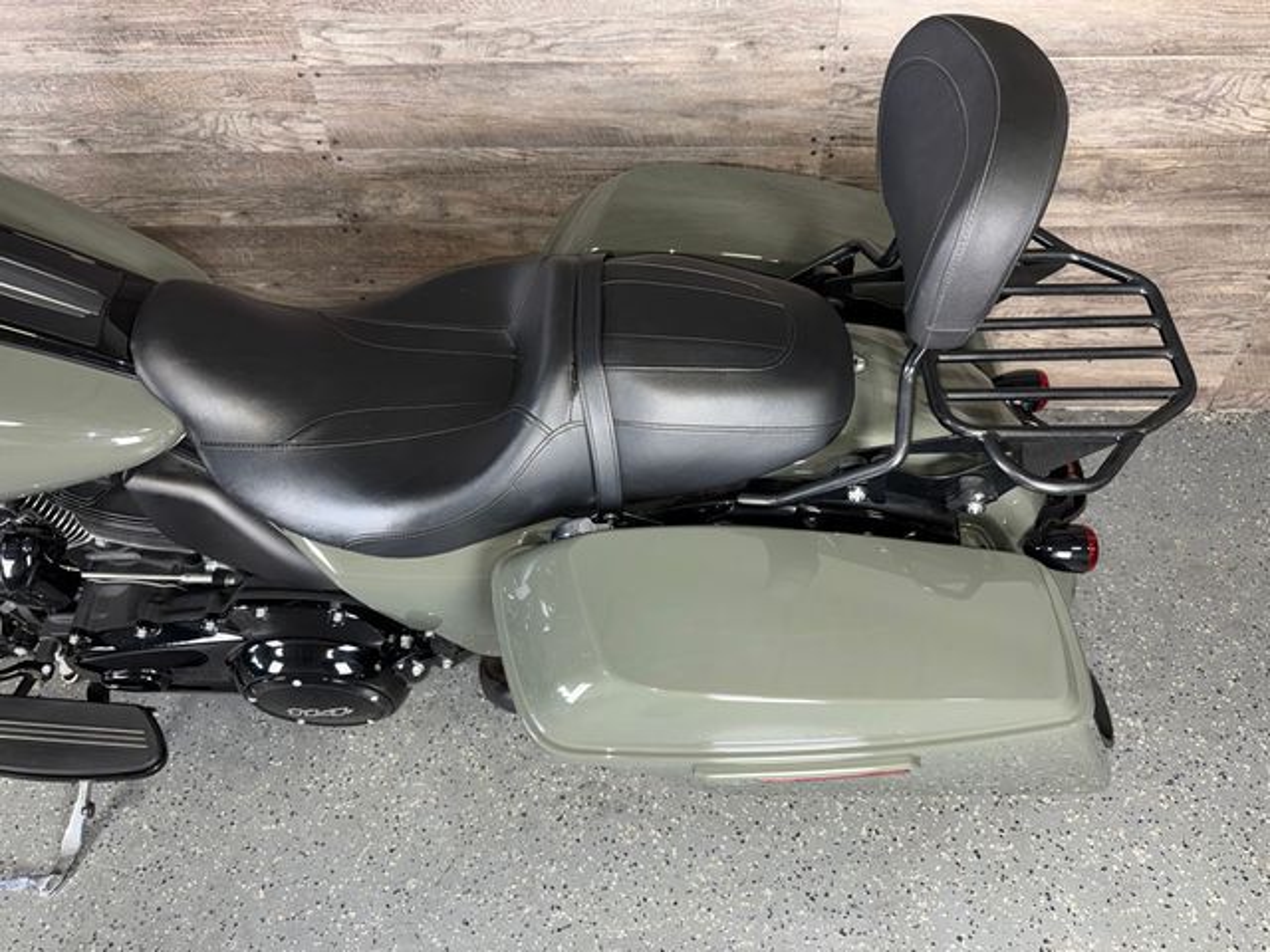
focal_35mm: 24
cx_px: 635
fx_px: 881
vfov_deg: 56.8
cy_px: 476
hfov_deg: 71.6
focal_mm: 6.76
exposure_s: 1/16
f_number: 1.78
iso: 80
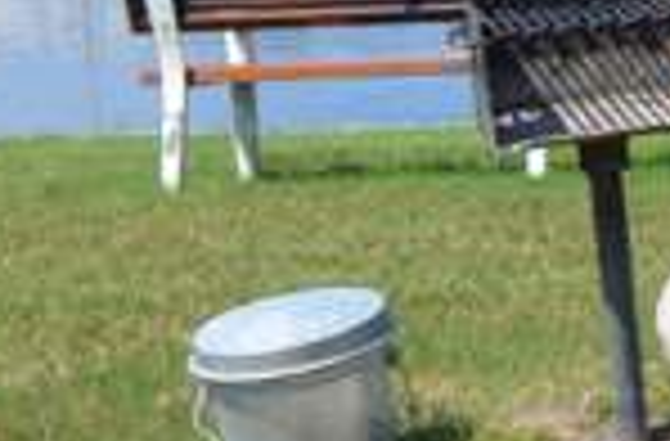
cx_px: 1160
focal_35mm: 129
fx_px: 2391
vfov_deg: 10.4
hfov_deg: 14.3
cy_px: -7
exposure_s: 1/250
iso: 100
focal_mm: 16
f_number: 8
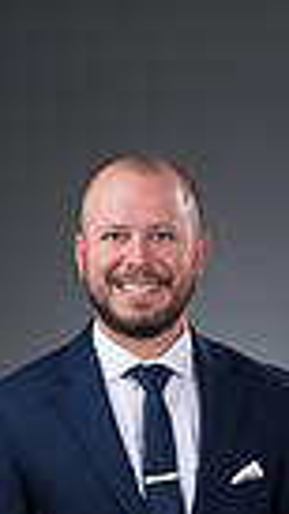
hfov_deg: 4.4
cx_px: 139
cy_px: 724
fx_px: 3749
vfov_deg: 7.7
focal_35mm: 275
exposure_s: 1/250
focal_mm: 80
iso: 160
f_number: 5.6
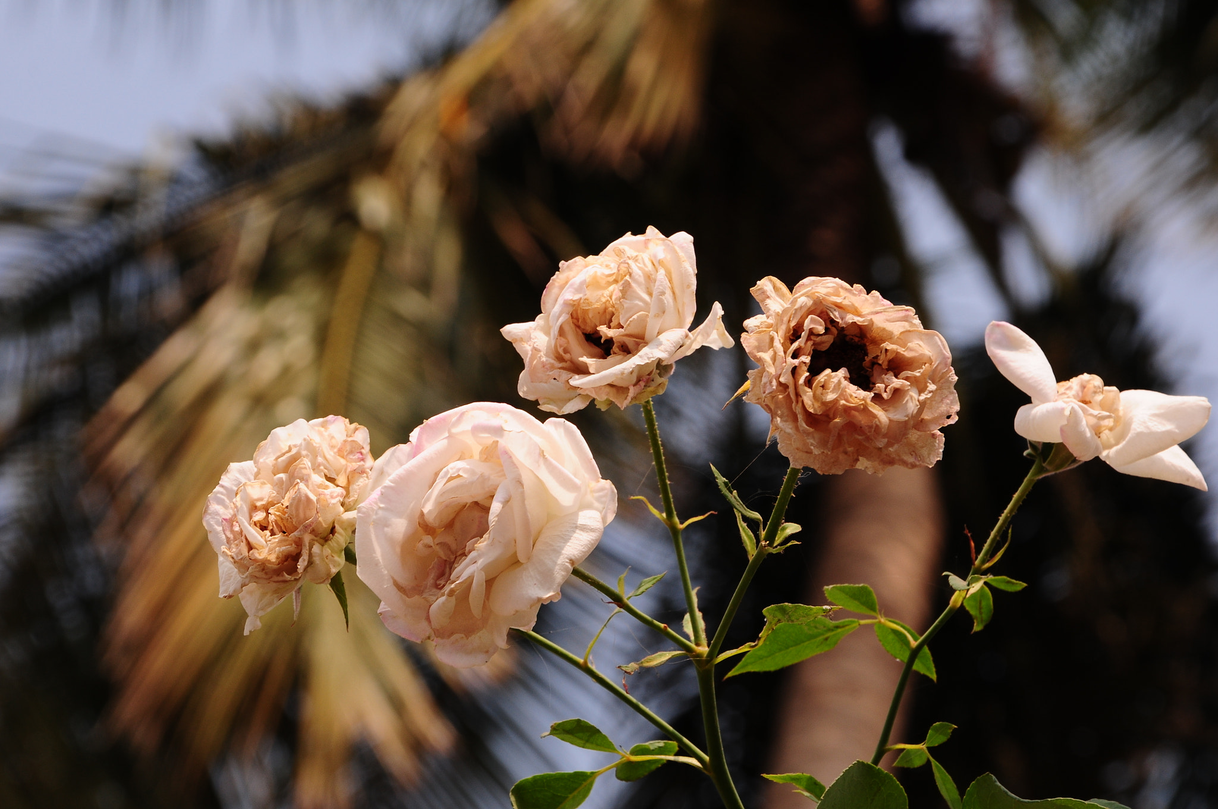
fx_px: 5322
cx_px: 609
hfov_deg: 13.1
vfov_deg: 8.7
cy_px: 404
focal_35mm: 158
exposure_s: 1/250
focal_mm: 105
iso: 200
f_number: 11
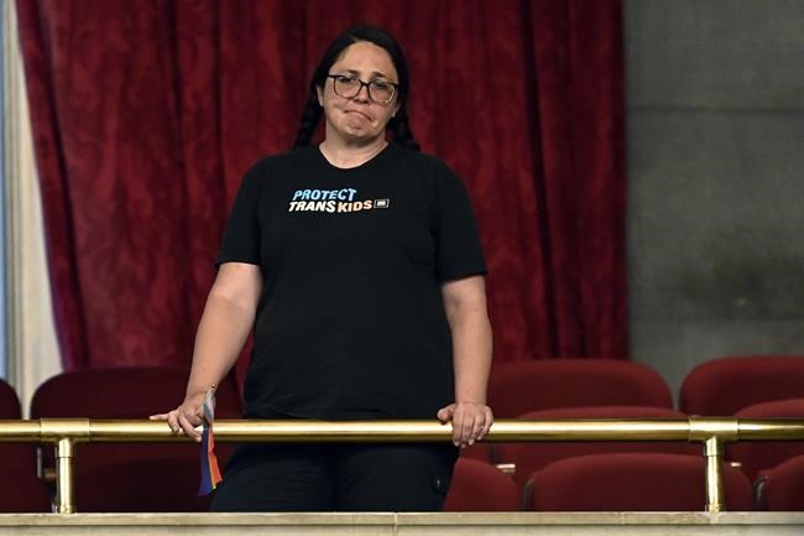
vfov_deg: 7.4
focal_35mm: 185
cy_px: 268
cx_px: 402
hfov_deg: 11.1
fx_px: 4130
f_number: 2.8
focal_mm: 185
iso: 10000
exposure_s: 1/200
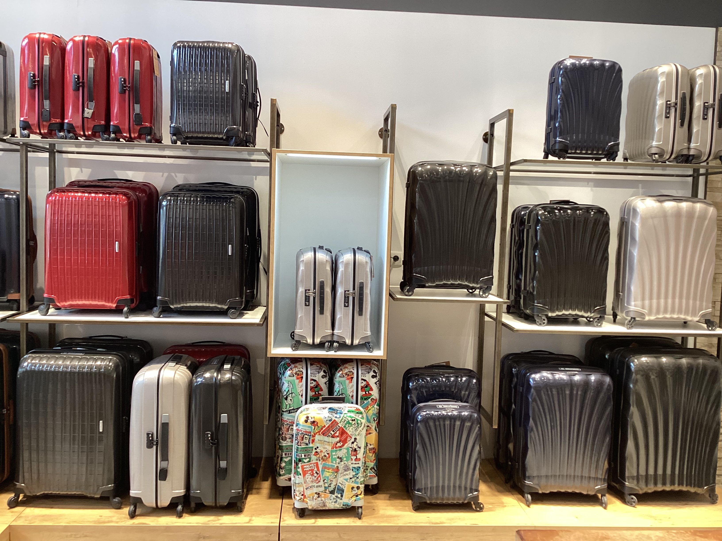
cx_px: 361
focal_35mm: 31
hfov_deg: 58.4
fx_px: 647
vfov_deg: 45.4
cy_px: 270
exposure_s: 1/50
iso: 125
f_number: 2.4
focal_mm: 3.3
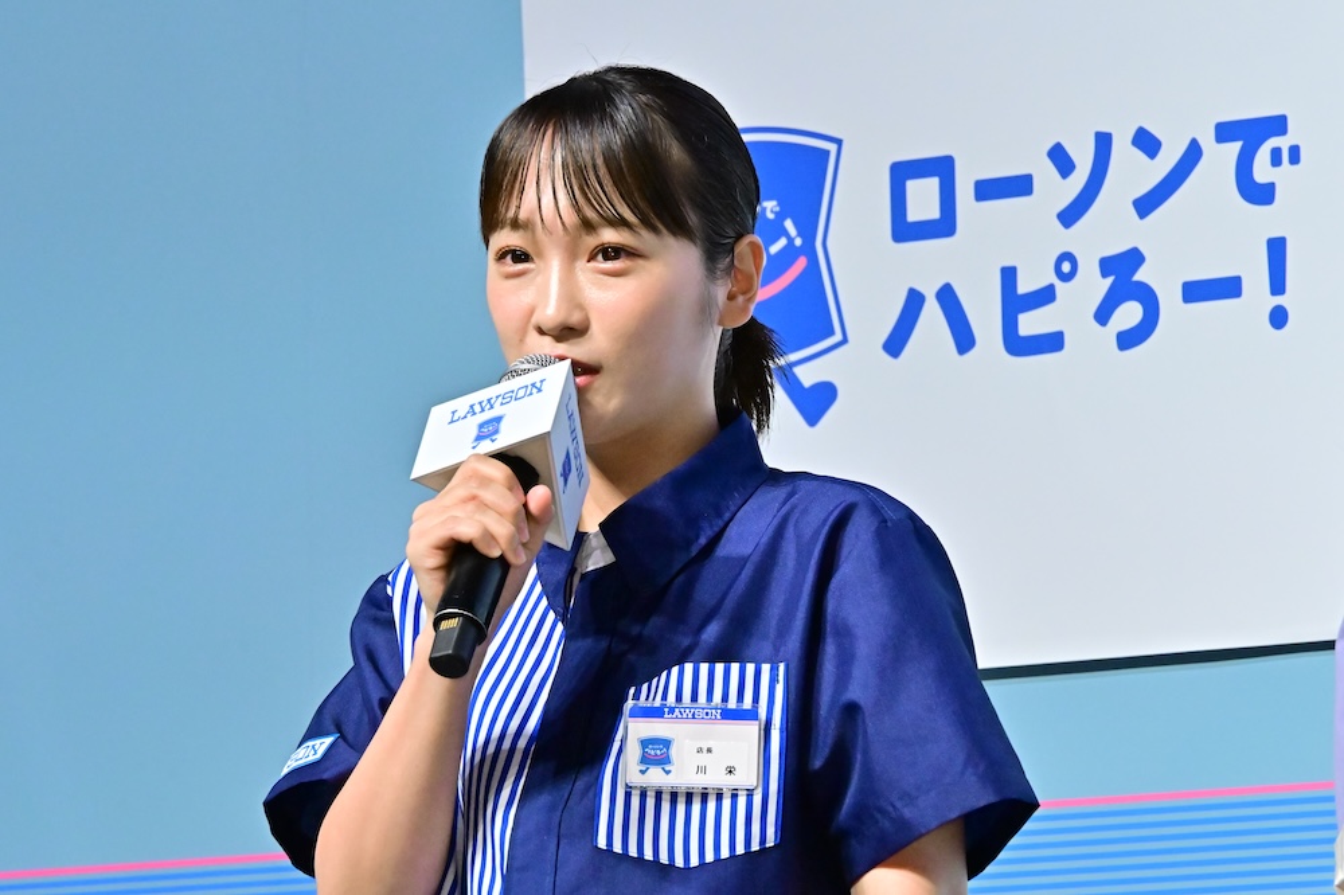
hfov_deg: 6.9
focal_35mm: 300
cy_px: 448
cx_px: 672
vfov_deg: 4.6
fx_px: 11196
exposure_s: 1/250
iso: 4000
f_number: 13
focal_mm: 200
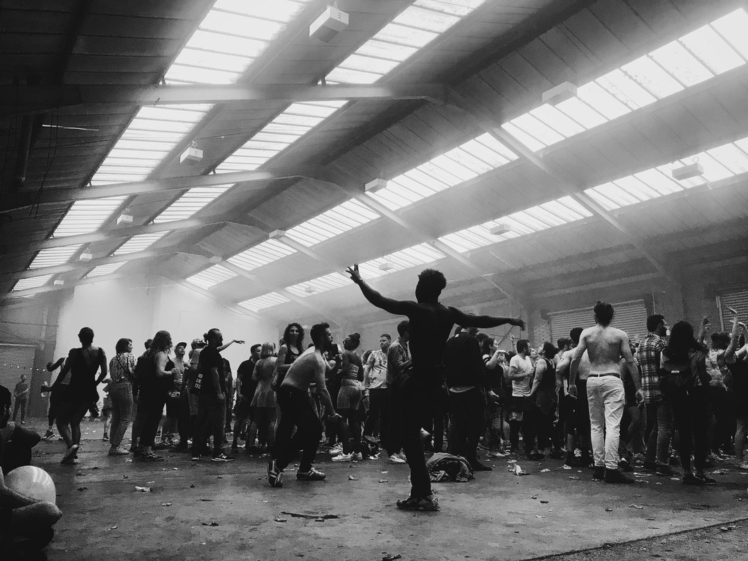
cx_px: 374
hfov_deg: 63.4
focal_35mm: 28
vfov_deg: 49.7
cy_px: 280
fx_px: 605
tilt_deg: +11.6
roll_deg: -0.3
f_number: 1.8
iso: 32
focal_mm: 3.99
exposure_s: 1/33
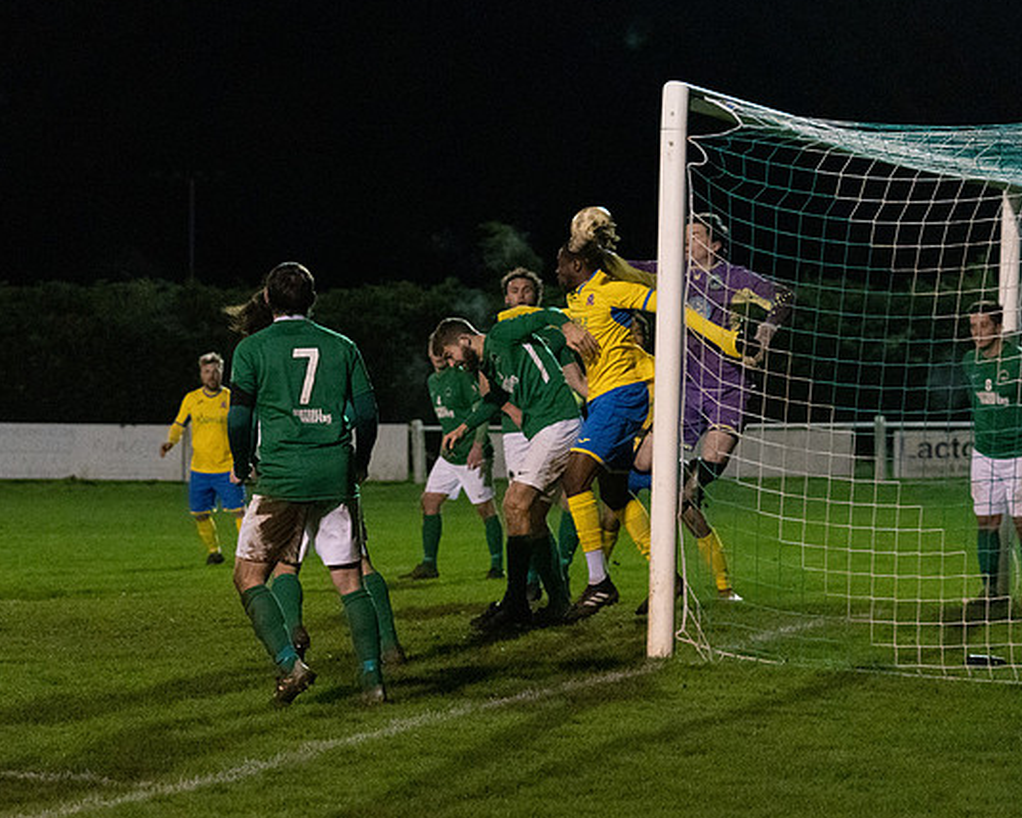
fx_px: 4234
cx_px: 399
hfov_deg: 13.8
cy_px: 414
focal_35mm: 140
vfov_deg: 11.0
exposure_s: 1/640
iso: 5000
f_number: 2.8
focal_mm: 70
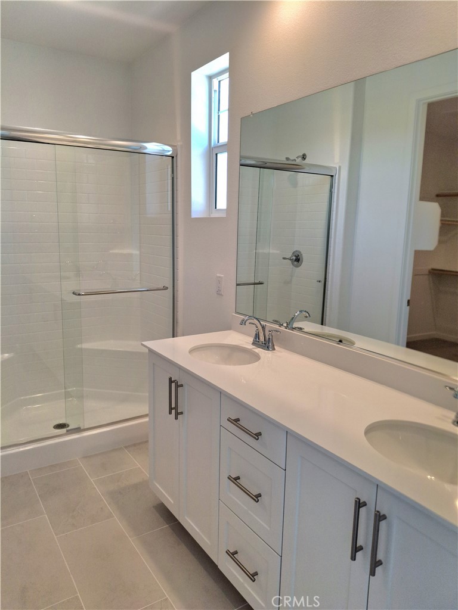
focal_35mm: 25
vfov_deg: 69.4
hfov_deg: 54.9
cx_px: 229
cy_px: 305
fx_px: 441
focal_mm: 4.69
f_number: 1.8
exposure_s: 1/120
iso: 40
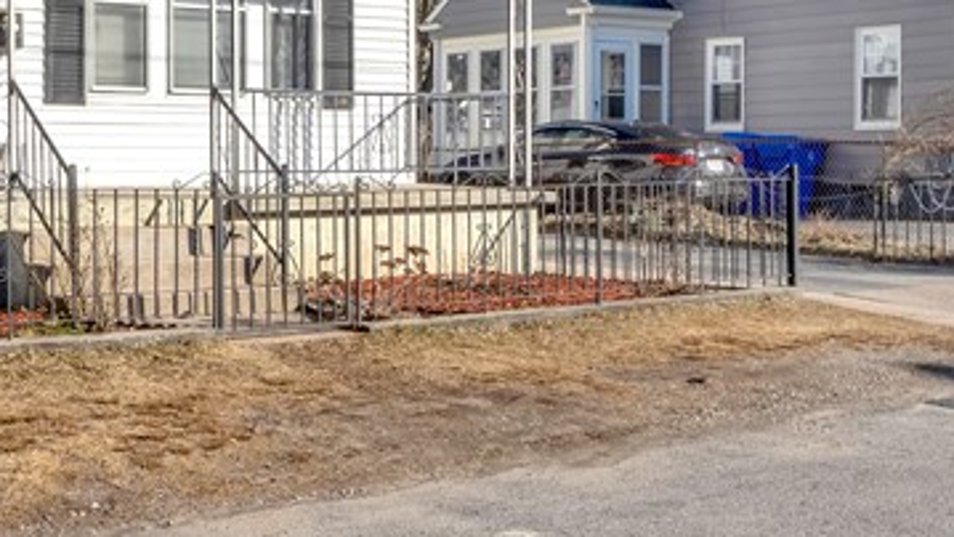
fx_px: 1442
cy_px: 64
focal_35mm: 57
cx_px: 175
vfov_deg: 20.7
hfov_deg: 35.3
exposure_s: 1/125
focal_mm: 18
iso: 100
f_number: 13
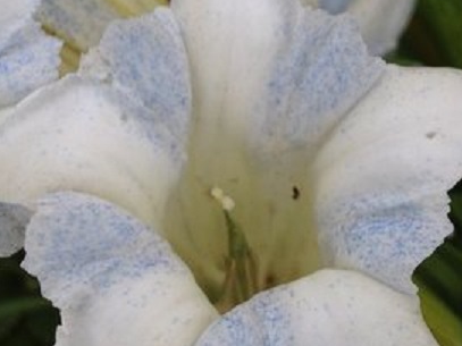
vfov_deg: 20.1
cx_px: 66
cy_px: 191
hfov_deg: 26.0
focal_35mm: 73
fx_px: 974
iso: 50
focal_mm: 4.12
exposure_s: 1/645
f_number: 2.4
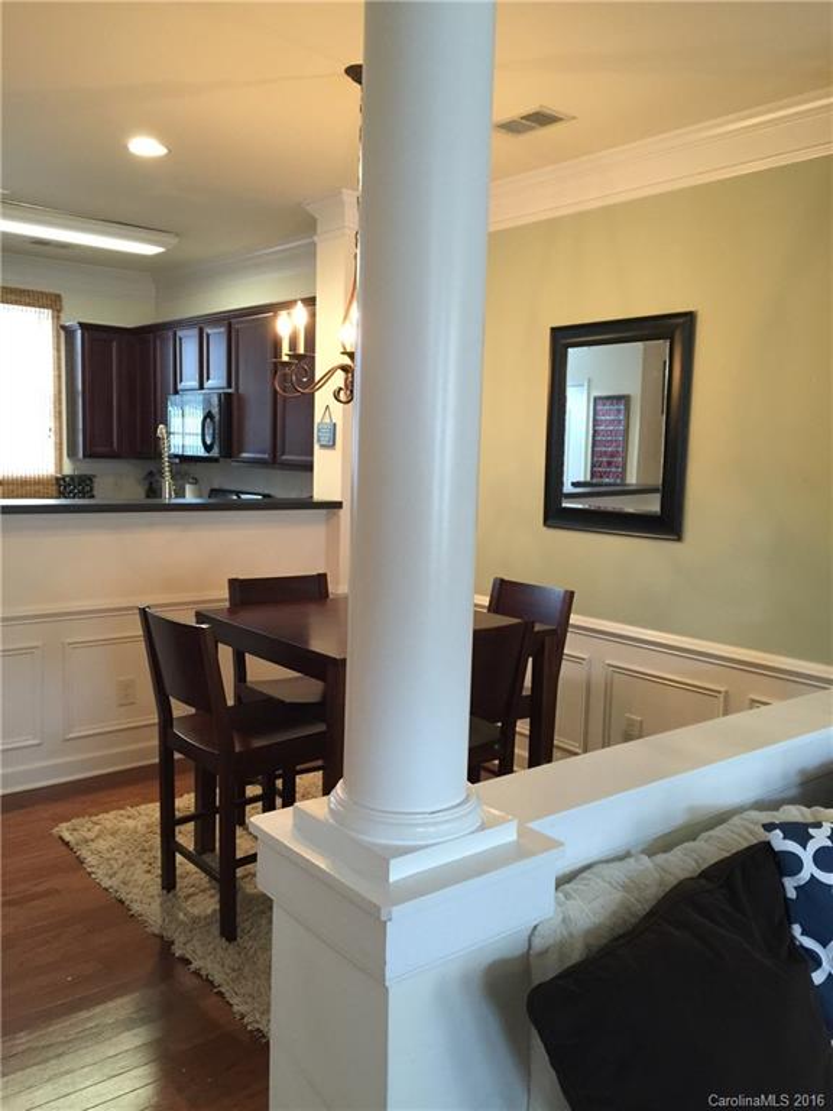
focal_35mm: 29
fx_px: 930
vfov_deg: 61.7
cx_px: 416
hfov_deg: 48.2
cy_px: 556
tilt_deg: -4.9
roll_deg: -1.9
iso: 125
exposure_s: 1/10
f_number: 2.2
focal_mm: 4.15
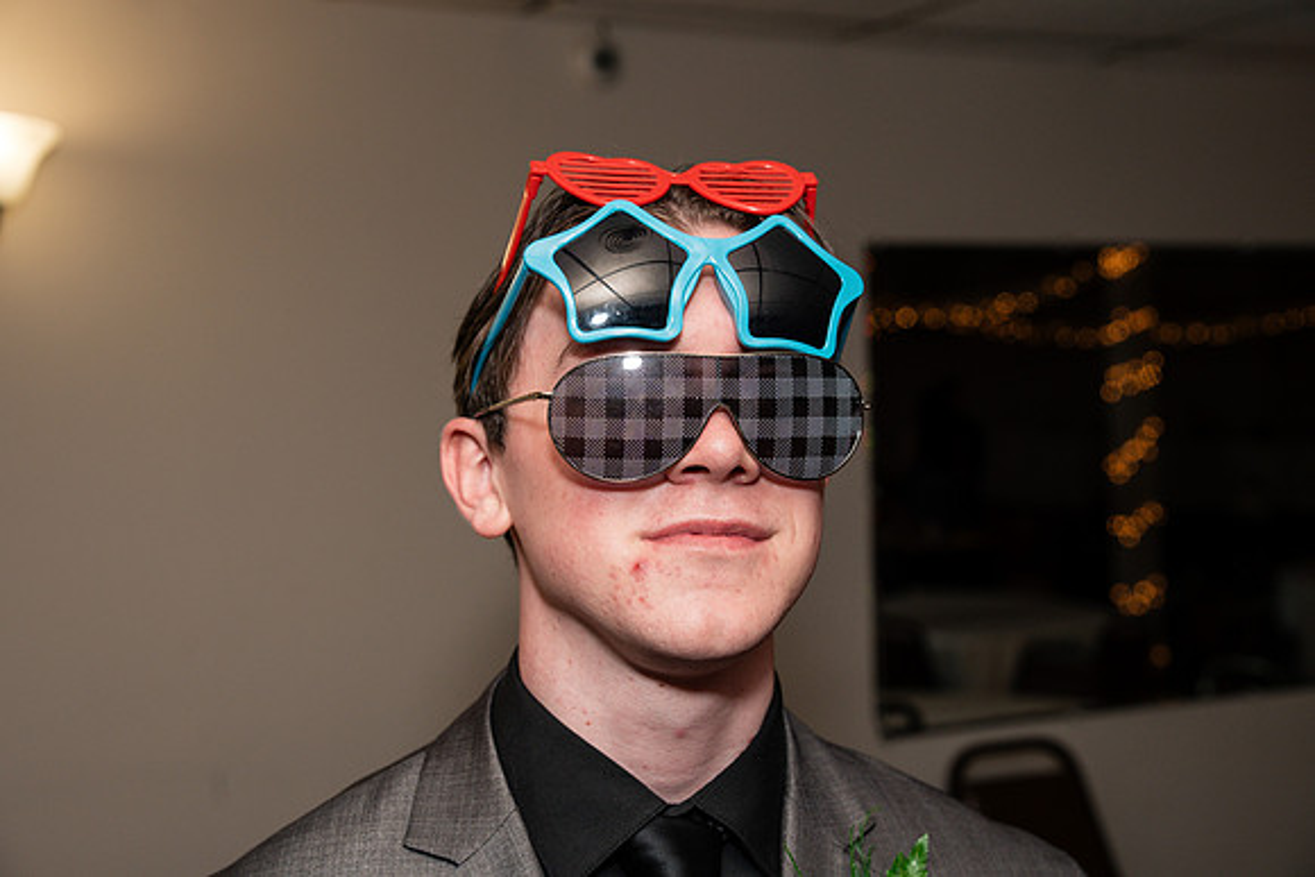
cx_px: 658
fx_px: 1827
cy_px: 438
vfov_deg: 27.0
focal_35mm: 50
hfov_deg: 39.6
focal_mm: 50
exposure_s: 1/250
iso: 400
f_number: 5
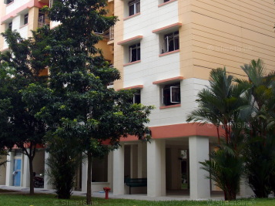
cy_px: 49
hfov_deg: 33.7
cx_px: 111
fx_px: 452
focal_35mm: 57
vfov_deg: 25.3
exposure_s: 1/200
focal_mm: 6.2
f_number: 2.8
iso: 80
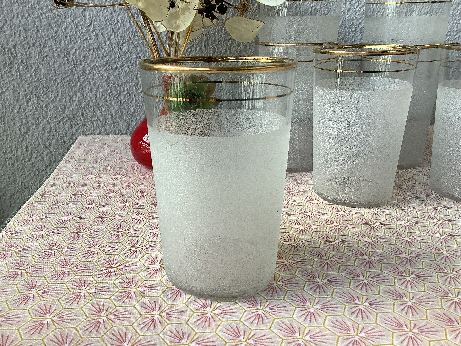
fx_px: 413
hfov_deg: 58.4
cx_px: 230
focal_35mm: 31
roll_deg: +0.8
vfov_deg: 45.4
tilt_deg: -17.0
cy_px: 173
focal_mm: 3.3
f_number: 2.4
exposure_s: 1/100
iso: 64
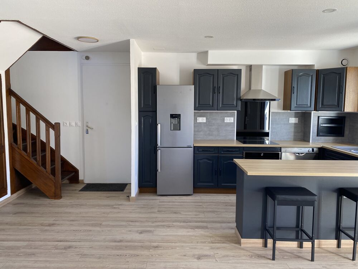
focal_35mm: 26
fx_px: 269
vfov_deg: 53.1
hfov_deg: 67.3
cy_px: 134
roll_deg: -0.3
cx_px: 179
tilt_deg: -5.7
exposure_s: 1/122
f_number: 1.8
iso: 100
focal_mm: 4.25
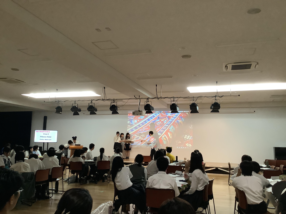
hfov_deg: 58.4
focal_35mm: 31
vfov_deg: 45.4
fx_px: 256
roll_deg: -0.8
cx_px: 143
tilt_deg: +7.9
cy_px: 107
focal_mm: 3.3
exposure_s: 1/33
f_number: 2.4
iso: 320
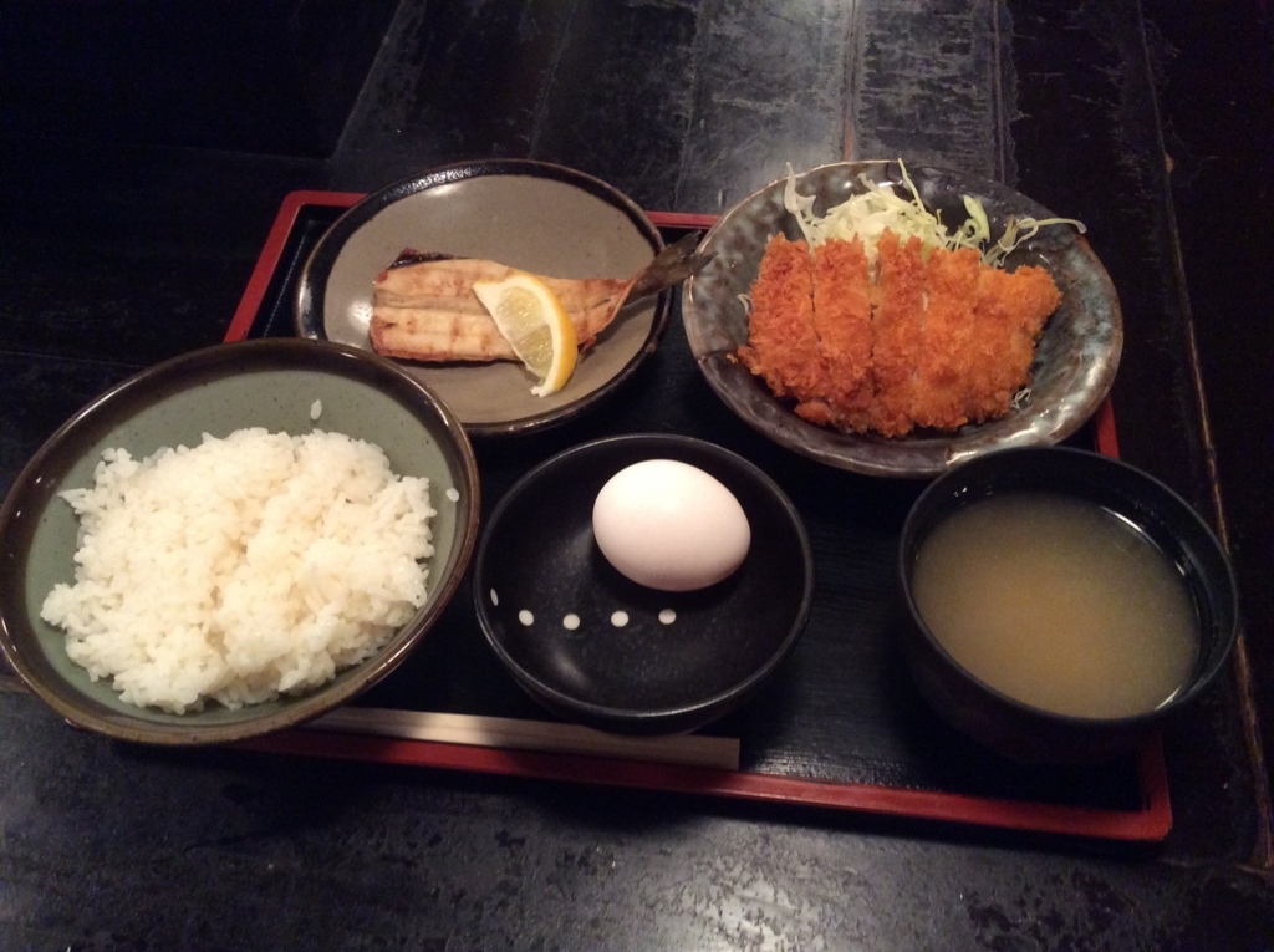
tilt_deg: -54.5
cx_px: 637
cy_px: 476
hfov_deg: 56.9
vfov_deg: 44.1
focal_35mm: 32
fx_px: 1176
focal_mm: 3.3
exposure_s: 1/24
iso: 250
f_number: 2.4
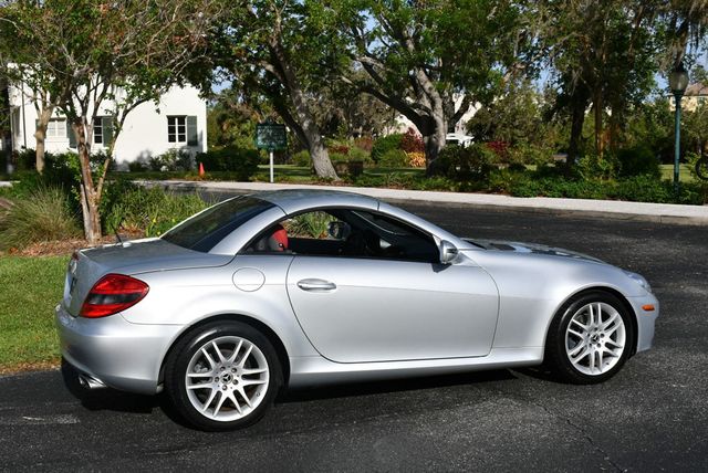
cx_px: 354
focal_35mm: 50
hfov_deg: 39.6
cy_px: 236
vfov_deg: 27.0
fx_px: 984
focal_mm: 25
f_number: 10
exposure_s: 1/400
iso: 100
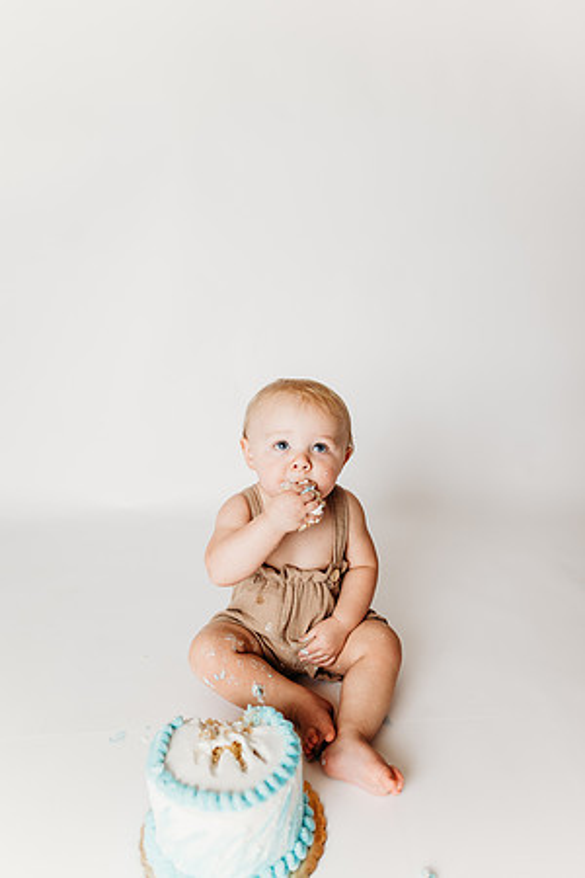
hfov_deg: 53.1
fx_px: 585
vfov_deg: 73.7
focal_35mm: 24
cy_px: 439
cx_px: 292
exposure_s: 1/200
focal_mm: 24
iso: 100
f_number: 2.8
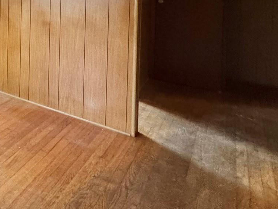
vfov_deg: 33.0
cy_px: -21
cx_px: -81
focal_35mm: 38
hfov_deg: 34.8
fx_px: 305
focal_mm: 2.22
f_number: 2.2
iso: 640
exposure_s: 1/60
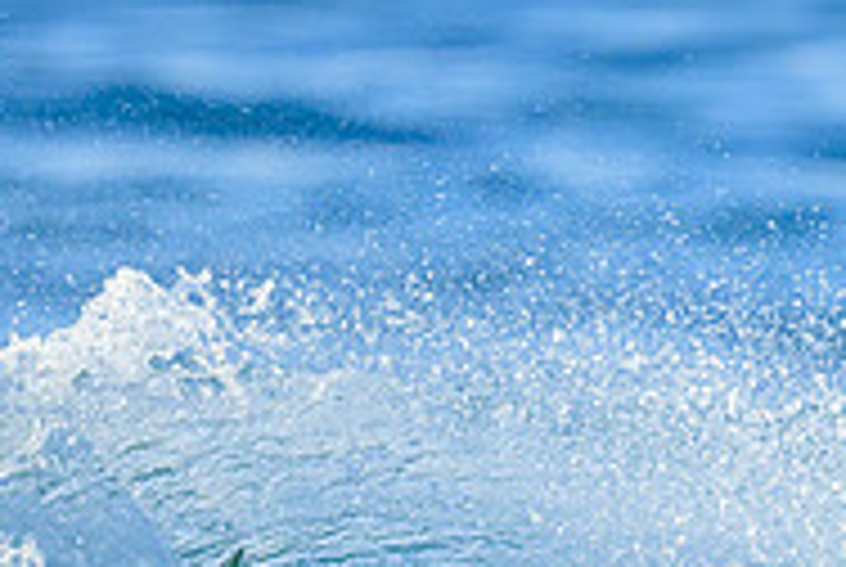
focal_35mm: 3101
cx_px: 575
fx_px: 72987
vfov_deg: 0.4
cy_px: 588
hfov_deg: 0.7
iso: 560
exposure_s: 1/2500
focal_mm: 800
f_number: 6.3
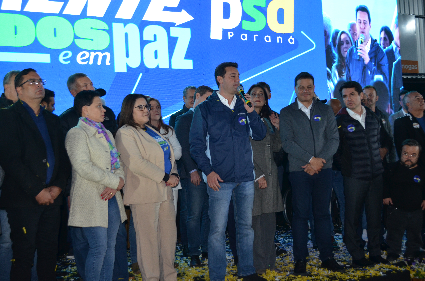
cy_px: 140
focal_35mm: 48
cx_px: 212
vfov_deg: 28.0
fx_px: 565
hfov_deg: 41.2
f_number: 4.8
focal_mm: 32
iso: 800
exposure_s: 1/60
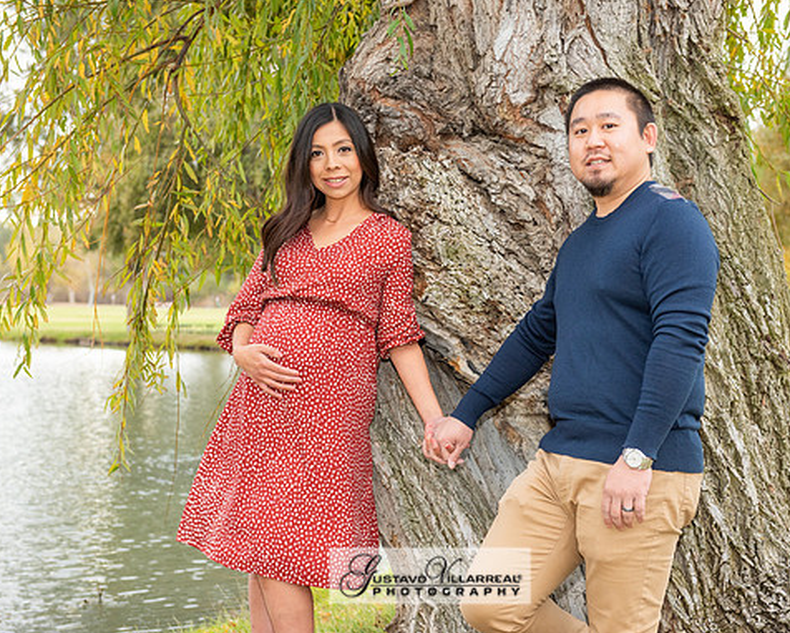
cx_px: 430
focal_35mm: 64
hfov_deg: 29.6
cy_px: 318
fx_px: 1497
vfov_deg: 23.9
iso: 500
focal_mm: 56
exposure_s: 1/125
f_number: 5
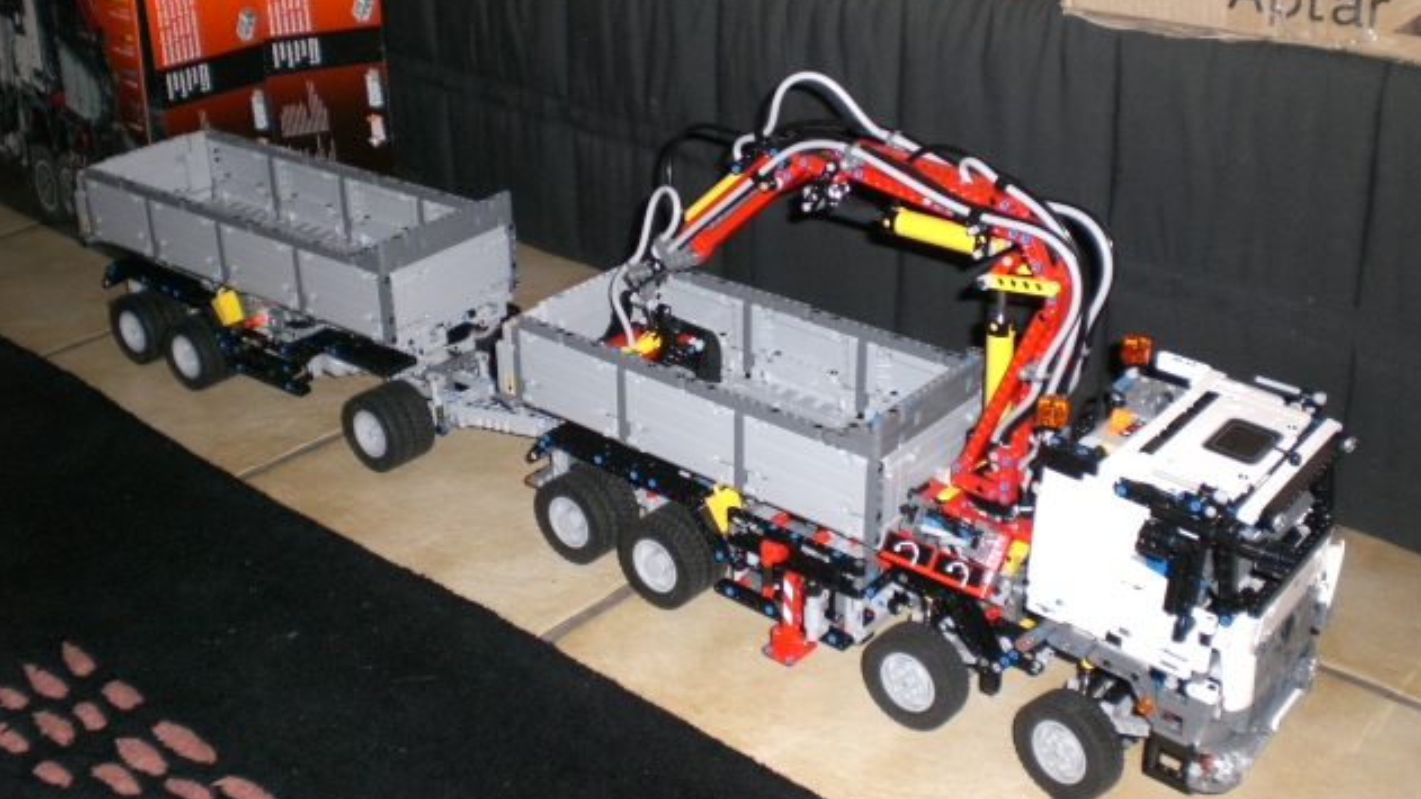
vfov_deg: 28.2
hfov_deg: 48.4
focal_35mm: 42
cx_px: 714
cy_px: 293
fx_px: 1583
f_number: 3.1
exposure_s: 1/60
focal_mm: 6.3
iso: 200
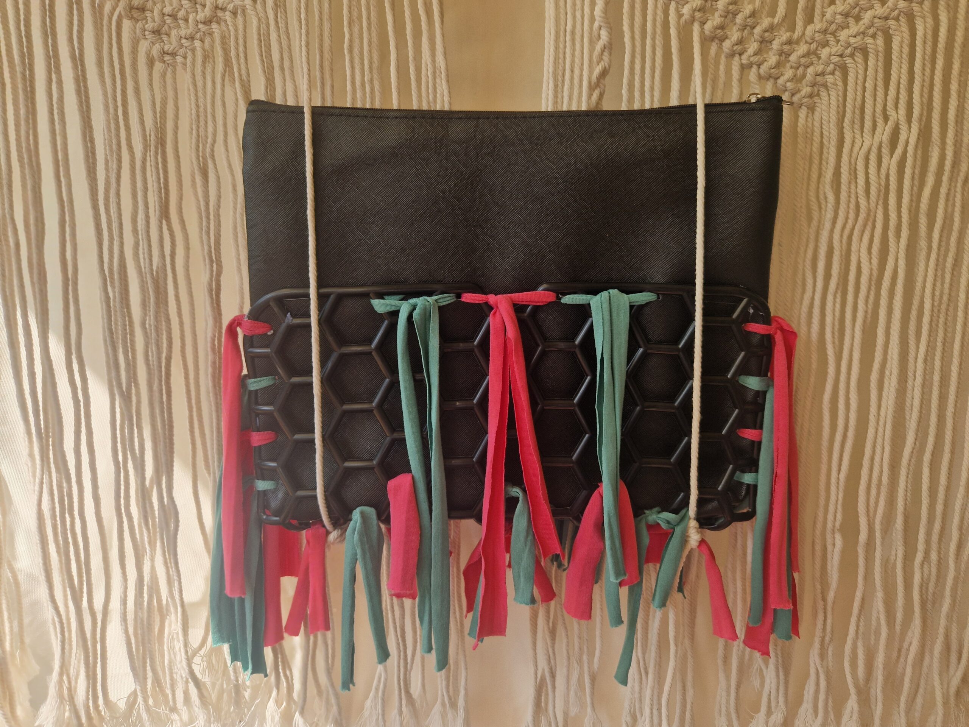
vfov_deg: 58.9
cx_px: 484
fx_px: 644
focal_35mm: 23
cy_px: 364
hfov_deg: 73.9
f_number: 1.8
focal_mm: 5.4
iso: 50
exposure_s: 1/477
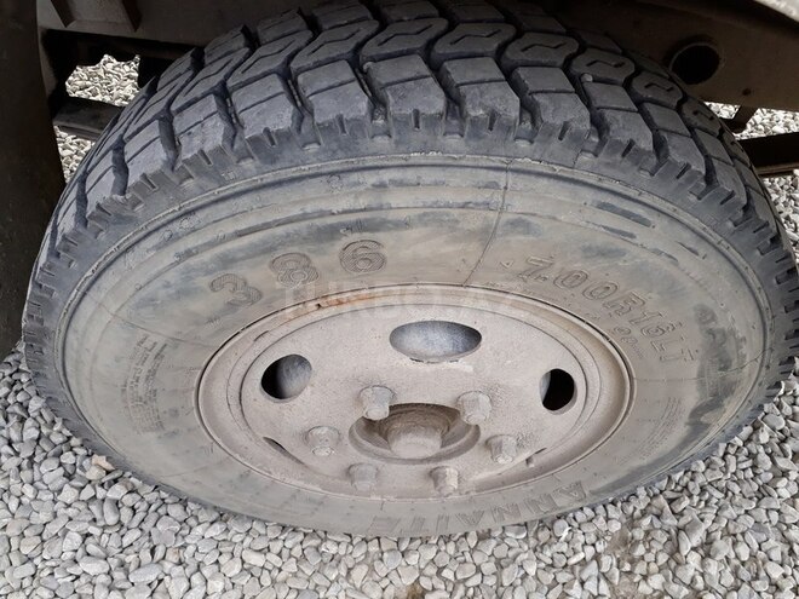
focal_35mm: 27
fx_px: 623
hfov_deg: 65.3
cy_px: 300
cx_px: 400
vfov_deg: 51.4
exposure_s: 1/195
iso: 40
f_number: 1.9
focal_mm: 3.6
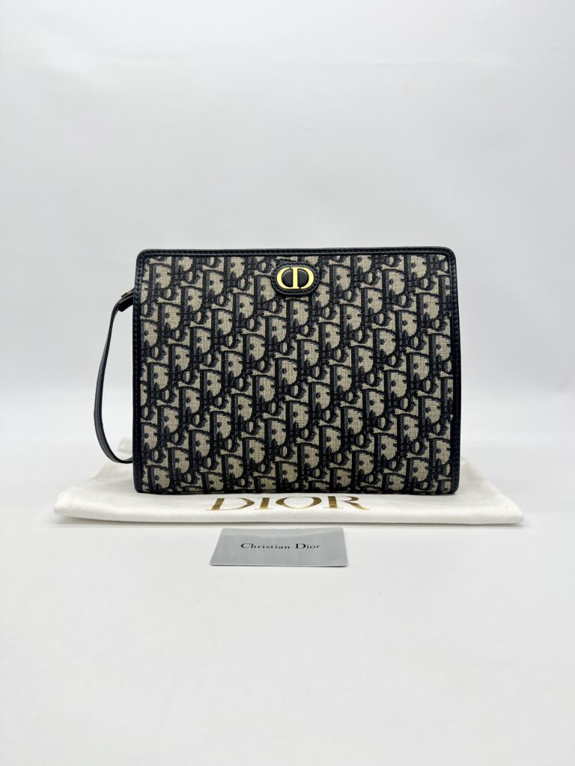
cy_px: 383
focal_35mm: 26
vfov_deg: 67.3
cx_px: 288
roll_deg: -0.3
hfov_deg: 53.1
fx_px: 576
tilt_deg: -9.2
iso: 40
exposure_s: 1/159
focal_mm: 5.7
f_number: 1.5
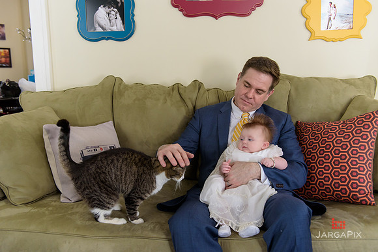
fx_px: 336
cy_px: 126
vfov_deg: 41.1
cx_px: 189
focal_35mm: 32
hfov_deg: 58.7
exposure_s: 1/125
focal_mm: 32
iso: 1600
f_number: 3.2
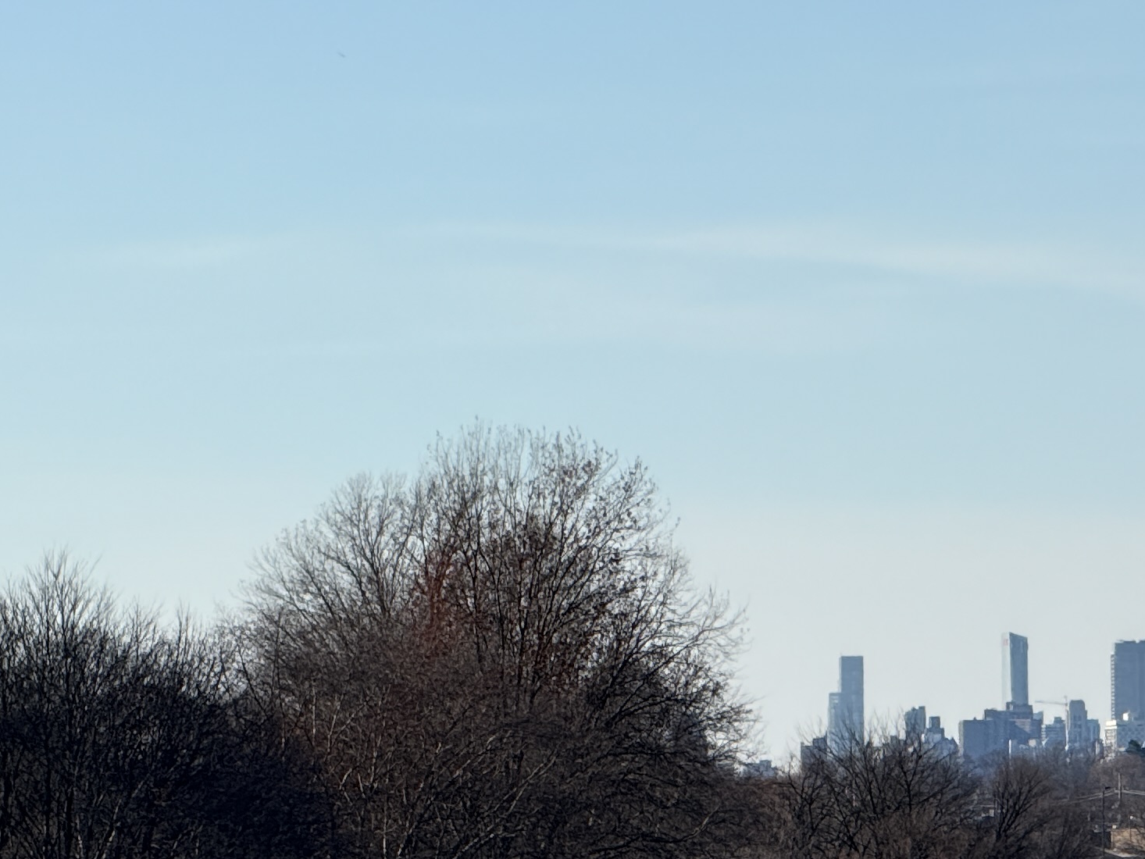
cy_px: 856
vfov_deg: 4.5
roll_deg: +0.9
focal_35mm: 330
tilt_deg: -0.5
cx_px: 1574
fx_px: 10917
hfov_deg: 6.0
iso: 50
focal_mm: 15.66
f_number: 2.8
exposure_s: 1/2083
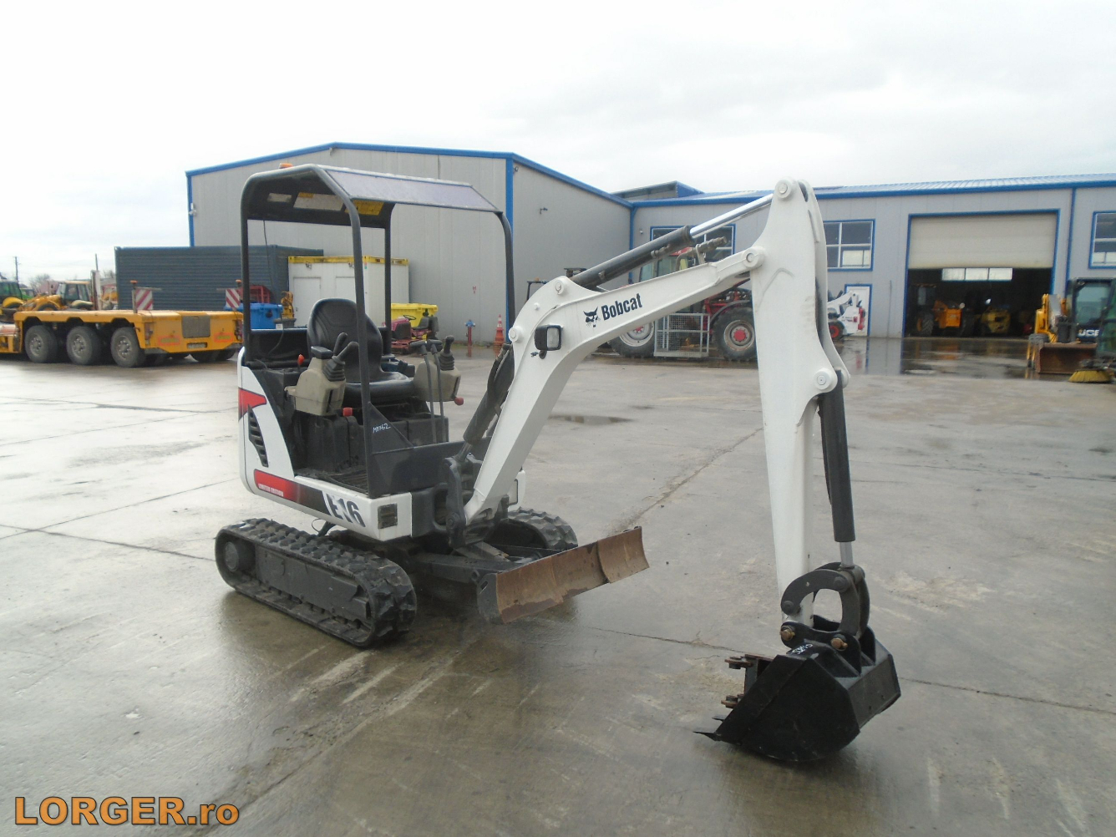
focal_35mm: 26
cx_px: 558
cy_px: 418
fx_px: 838
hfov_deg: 67.3
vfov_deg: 53.1
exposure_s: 1/320
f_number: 3.2
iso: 100
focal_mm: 4.6
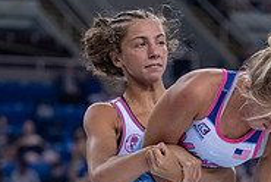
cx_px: 200
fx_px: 2473
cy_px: 254
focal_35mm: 328
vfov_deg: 4.2
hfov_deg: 6.3
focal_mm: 93
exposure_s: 1/800
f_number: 2.8
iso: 2200
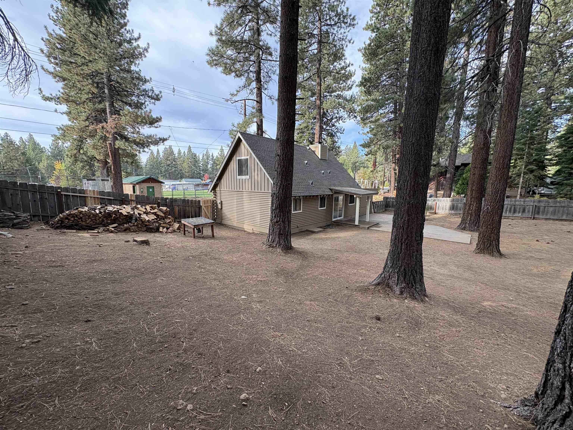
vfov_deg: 85.7
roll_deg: -1.9
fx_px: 232
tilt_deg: -5.5
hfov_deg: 102.1
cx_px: 286
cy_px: 215
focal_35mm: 14
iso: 64
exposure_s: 1/193
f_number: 2.2
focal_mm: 2.22
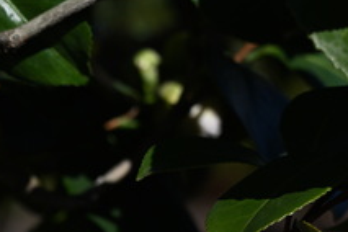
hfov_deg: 10.6
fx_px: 1798
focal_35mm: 186
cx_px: -181
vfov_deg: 7.2
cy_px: 386
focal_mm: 50
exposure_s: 1/1600
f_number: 4
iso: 100
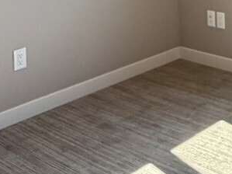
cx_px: 259
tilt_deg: -2.0
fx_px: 502
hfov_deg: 24.2
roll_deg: +1.5
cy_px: -106
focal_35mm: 75
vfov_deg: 17.2
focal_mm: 2.22
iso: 200
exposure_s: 1/120
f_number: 2.2
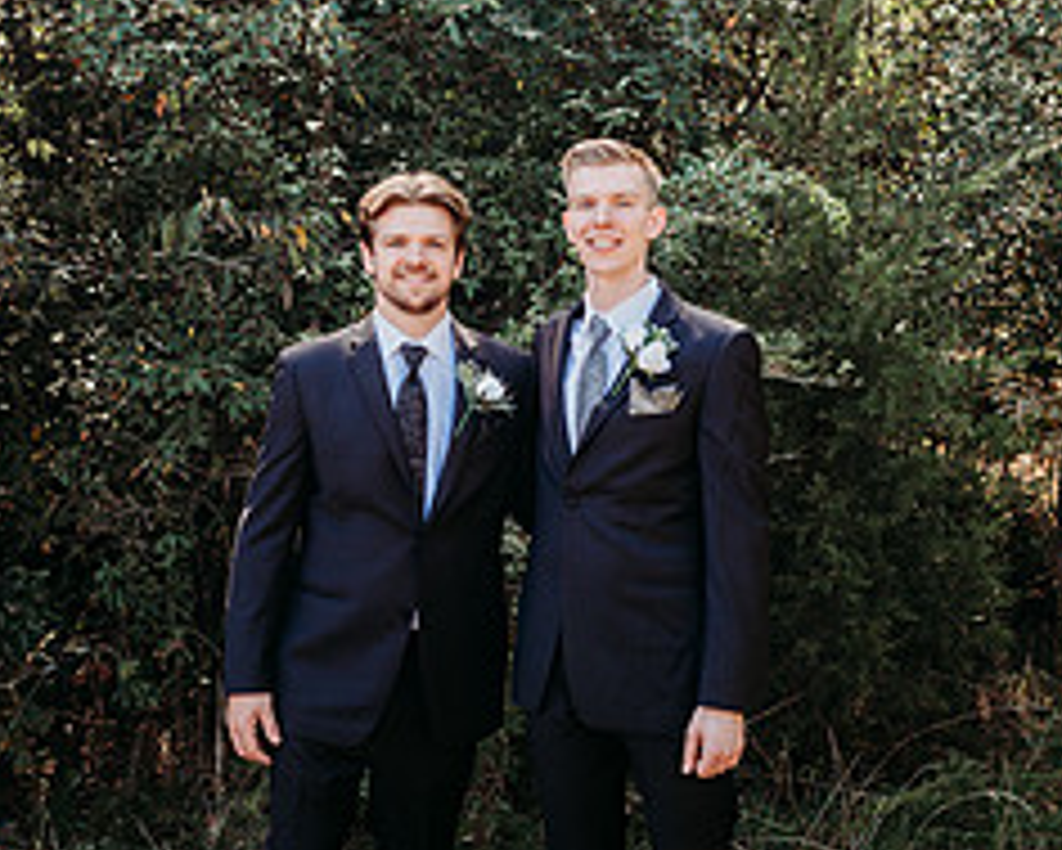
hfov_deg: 42.9
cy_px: 387
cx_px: 508
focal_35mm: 43
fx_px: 1352
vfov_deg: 34.9
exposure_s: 1/400
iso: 125
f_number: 2.8
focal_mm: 24
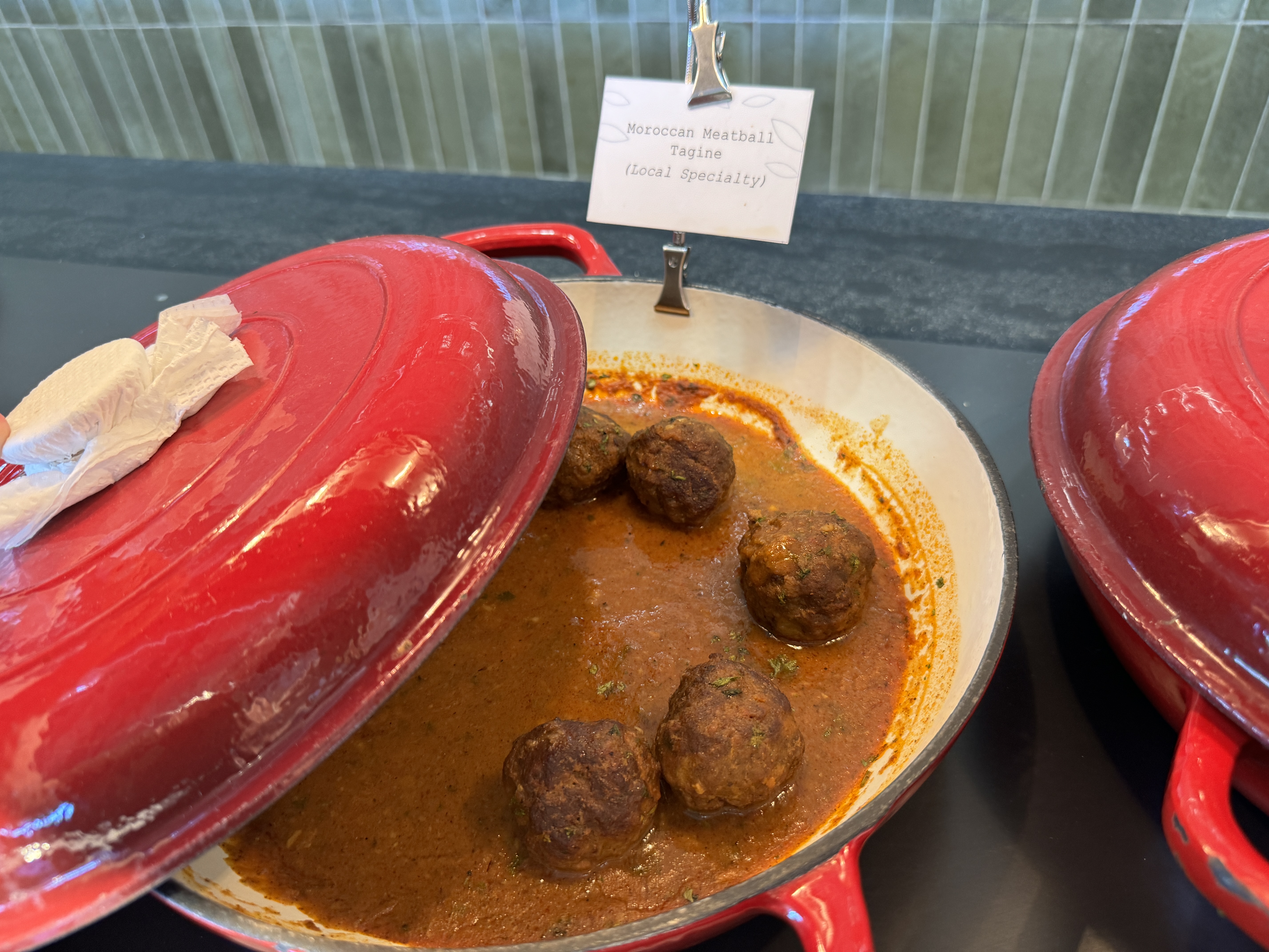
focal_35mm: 24
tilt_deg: -39.5
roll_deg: +5.3
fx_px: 880
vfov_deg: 56.8
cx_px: 634
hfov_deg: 71.6
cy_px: 476
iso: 200
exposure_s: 1/50
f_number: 1.78
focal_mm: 6.86
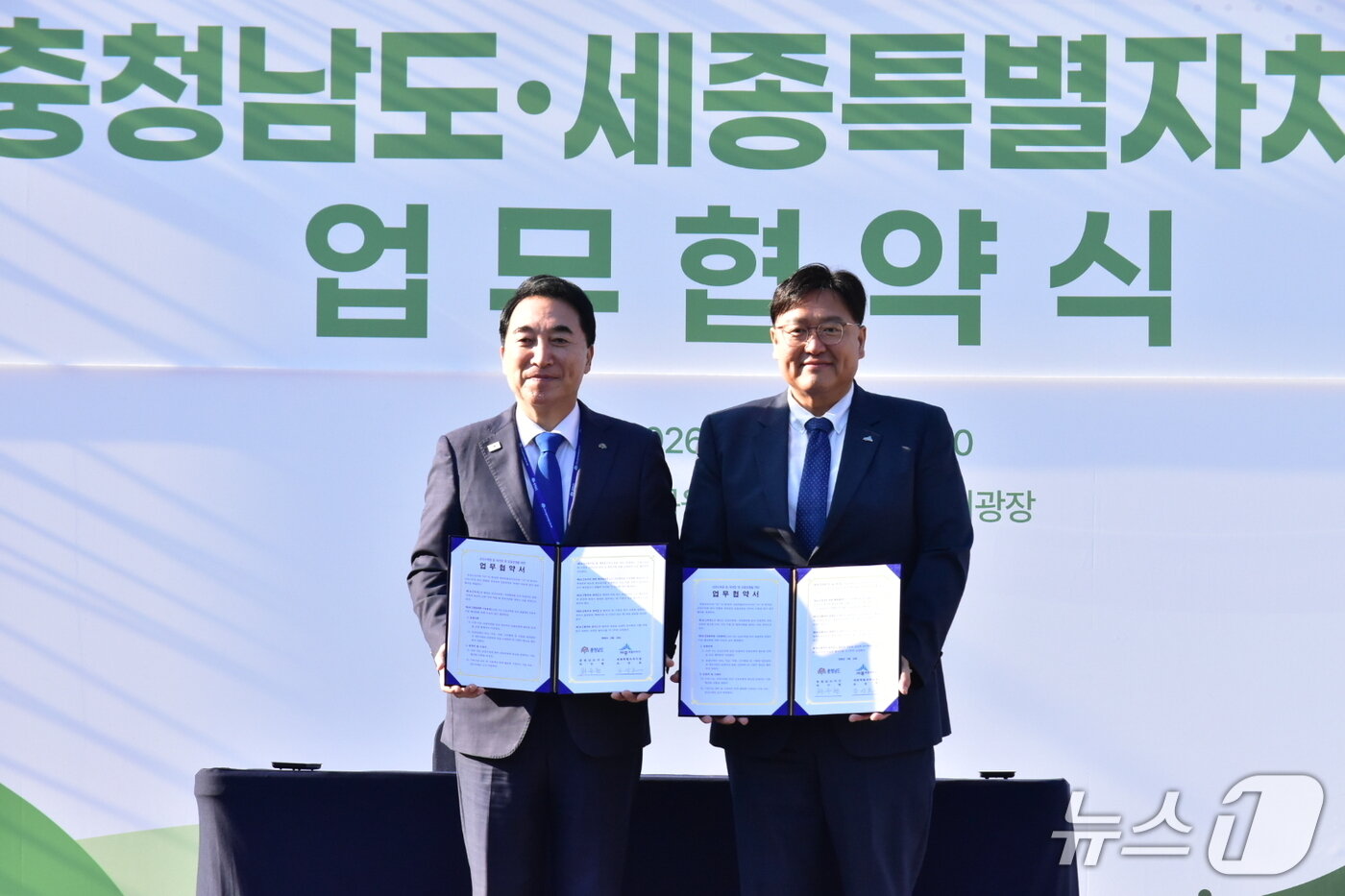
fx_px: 7284
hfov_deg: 10.5
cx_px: 672
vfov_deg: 7.0
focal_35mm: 195
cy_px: 448
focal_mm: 130
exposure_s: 1/1000
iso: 2000
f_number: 8
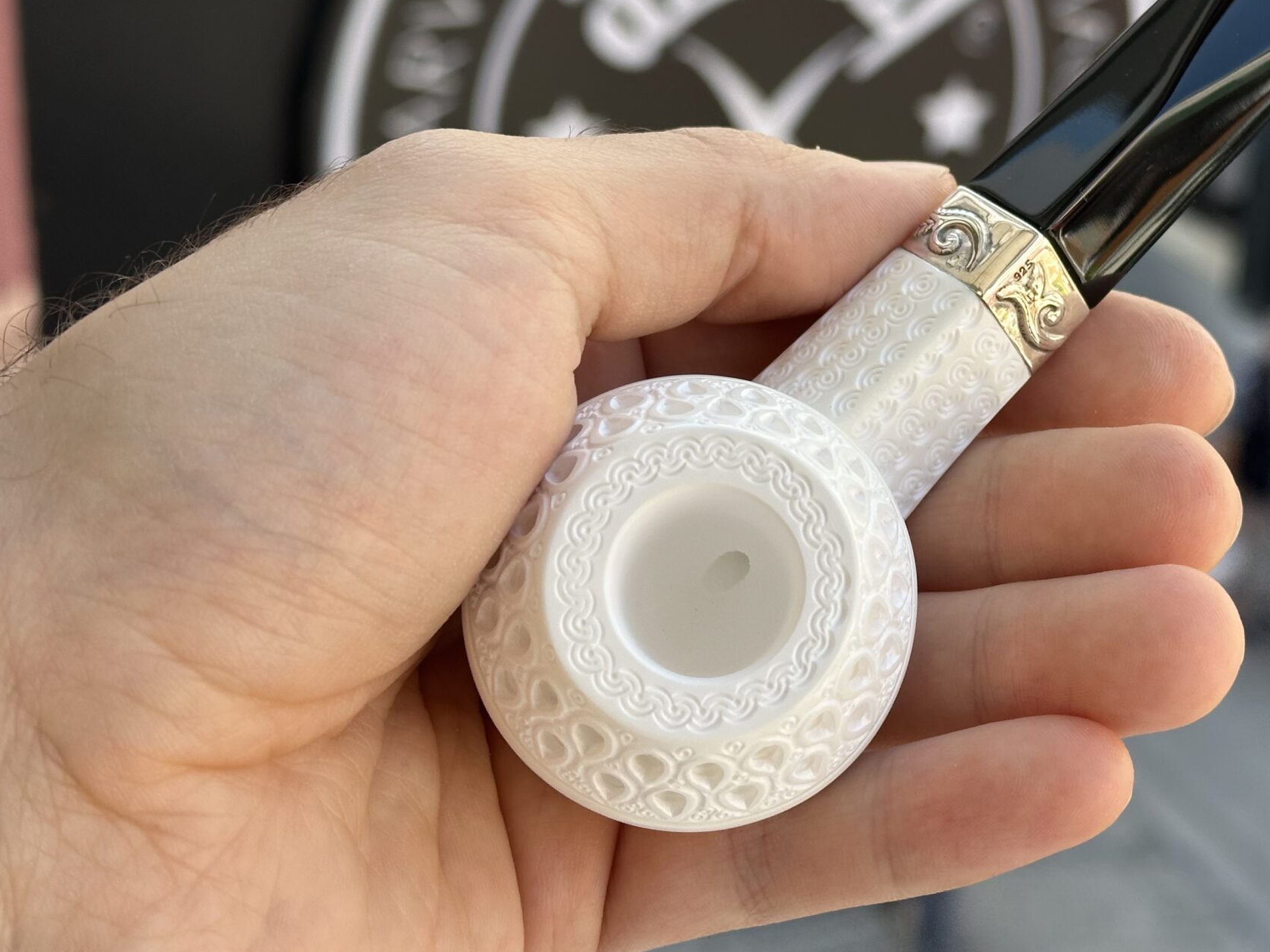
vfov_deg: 20.1
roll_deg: -4.5
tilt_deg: -21.2
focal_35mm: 73
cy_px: 286
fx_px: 2678
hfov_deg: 26.3
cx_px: 950
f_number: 1.78
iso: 64
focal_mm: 6.86
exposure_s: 1/501
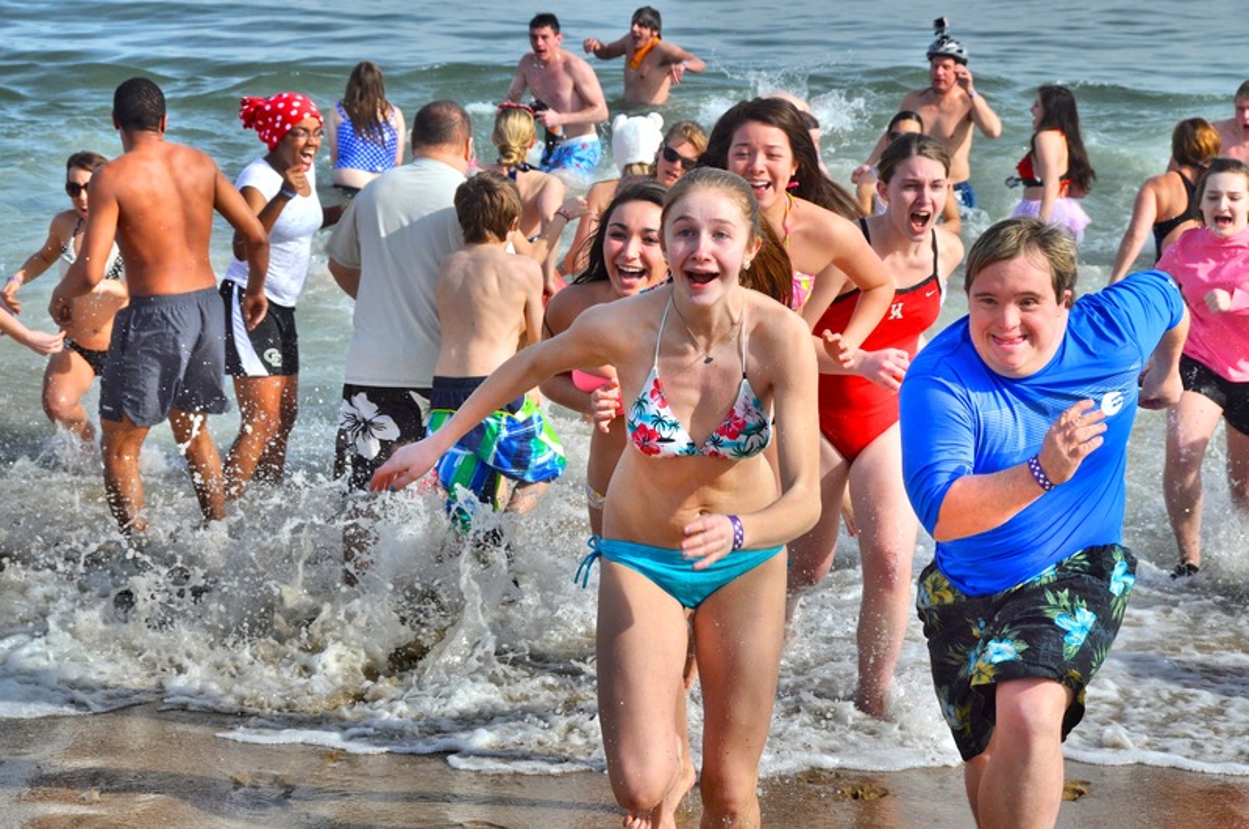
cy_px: 414
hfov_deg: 19.5
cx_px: 624
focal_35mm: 105
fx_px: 3638
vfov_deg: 13.0
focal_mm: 70
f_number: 9
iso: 400
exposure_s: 1/1250
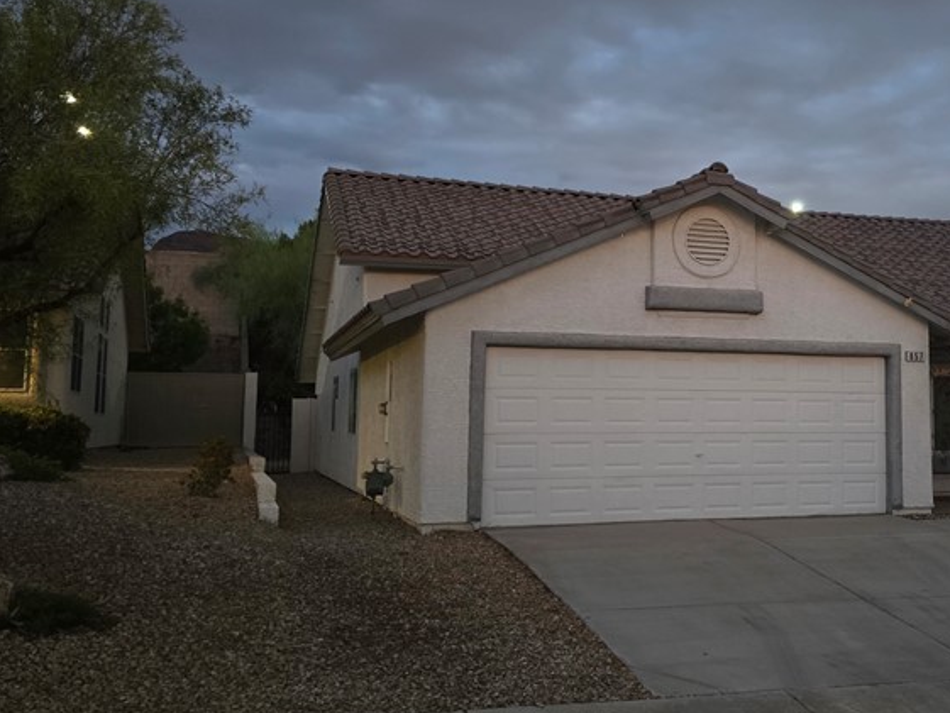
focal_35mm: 42
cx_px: 726
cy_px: 320
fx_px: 1153
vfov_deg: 34.3
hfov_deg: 43.2
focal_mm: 6.3
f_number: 1.7
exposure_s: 1/24
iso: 1600
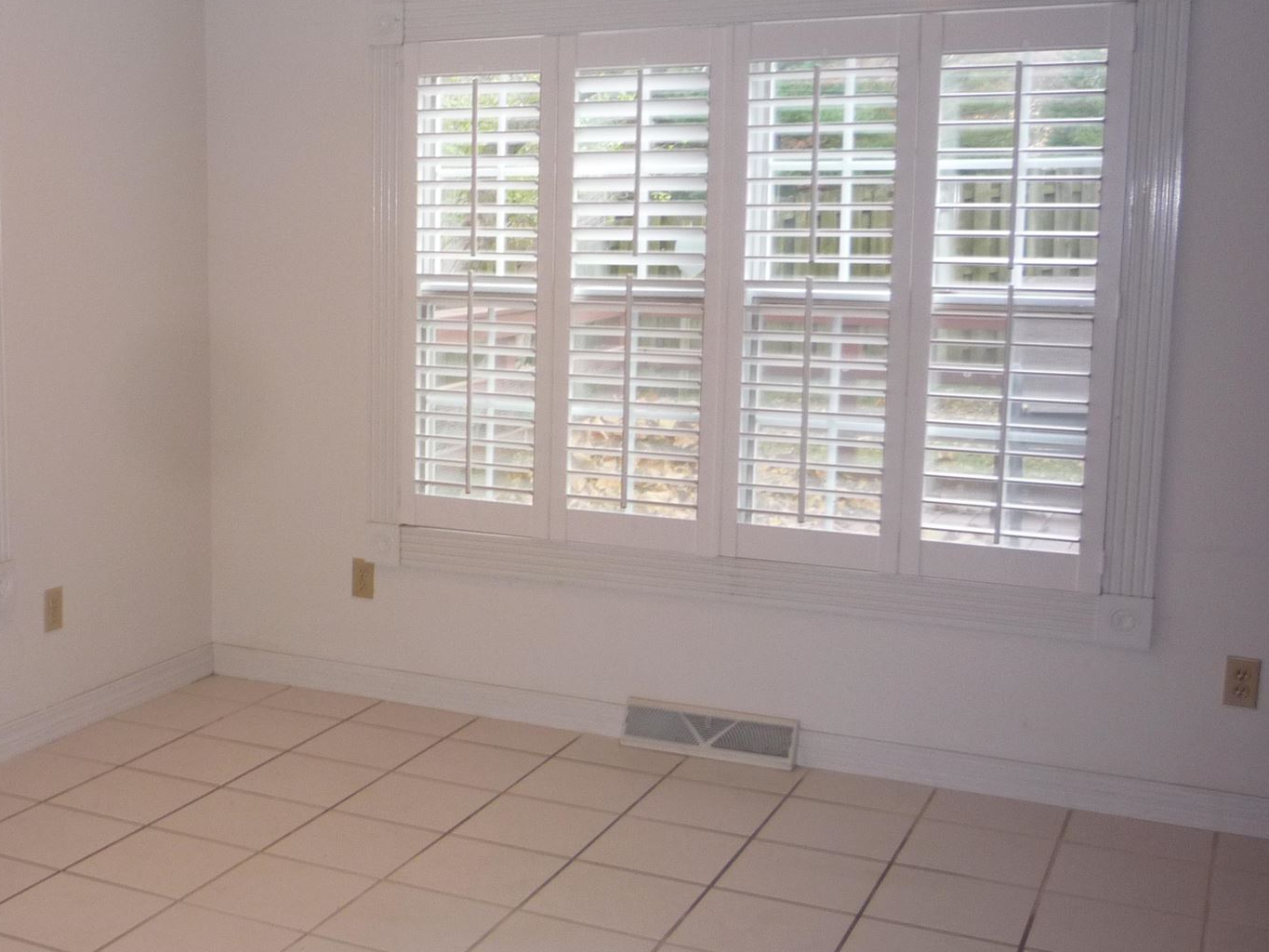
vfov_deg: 32.2
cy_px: 439
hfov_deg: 41.1
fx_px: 1650
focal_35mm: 45
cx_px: 350
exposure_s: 1/30
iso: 160
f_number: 3.3
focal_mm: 5.2
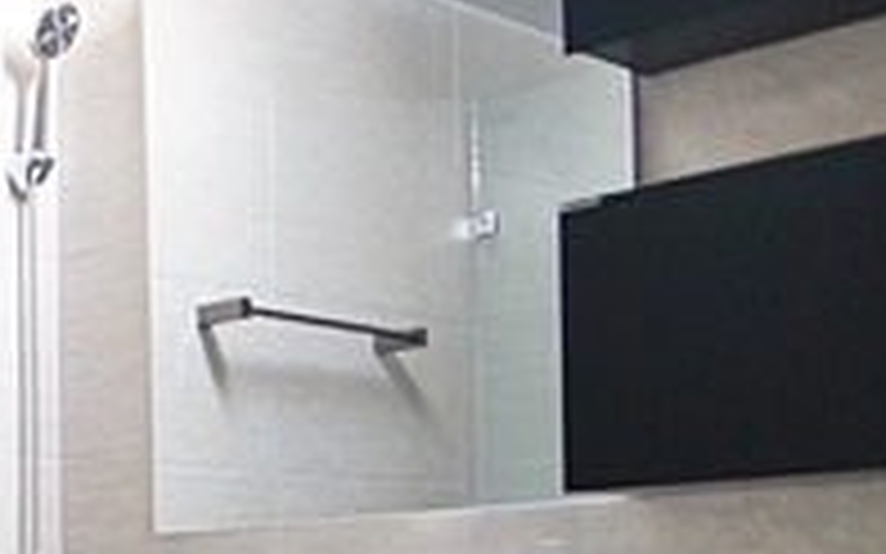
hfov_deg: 24.2
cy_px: 613
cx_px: -508
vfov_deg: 20.0
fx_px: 1497
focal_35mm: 62
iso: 800
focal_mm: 10
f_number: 3.5
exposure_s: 1/80
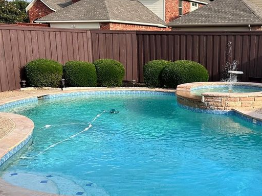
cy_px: 131
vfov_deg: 30.0
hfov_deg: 38.7
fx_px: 363
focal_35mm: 48
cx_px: 193
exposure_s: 1/2252
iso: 80
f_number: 1.78
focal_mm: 6.86
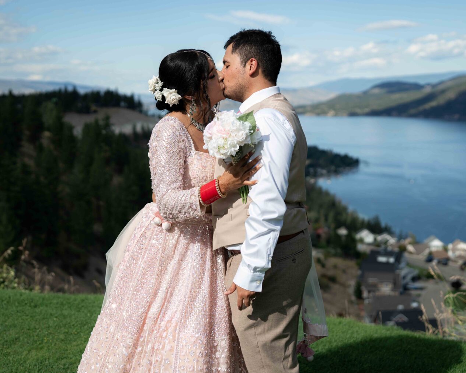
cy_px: 186
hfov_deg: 33.0
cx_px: 224
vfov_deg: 26.7
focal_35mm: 57
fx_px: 786
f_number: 2.8
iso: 100
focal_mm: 50
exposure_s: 1/2500
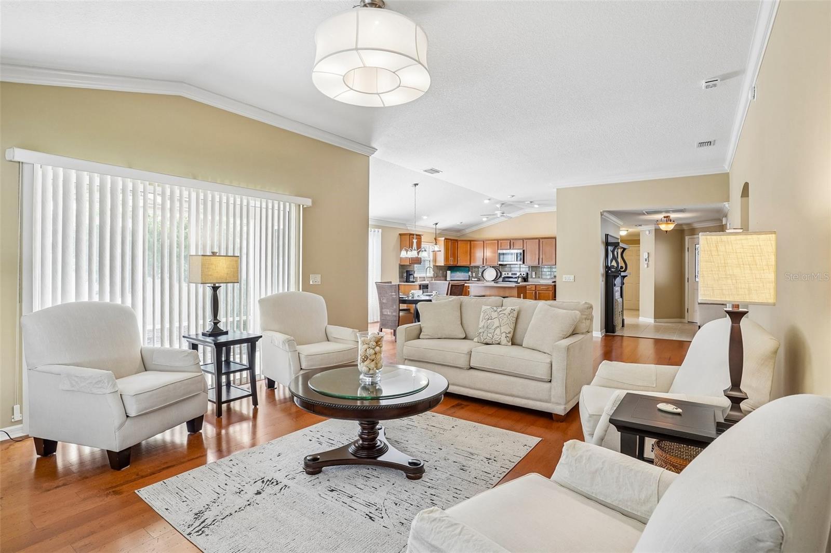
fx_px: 392
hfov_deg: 93.3
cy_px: 276
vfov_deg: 70.4
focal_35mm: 17
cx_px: 416
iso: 400
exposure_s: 1/30
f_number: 9
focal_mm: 17
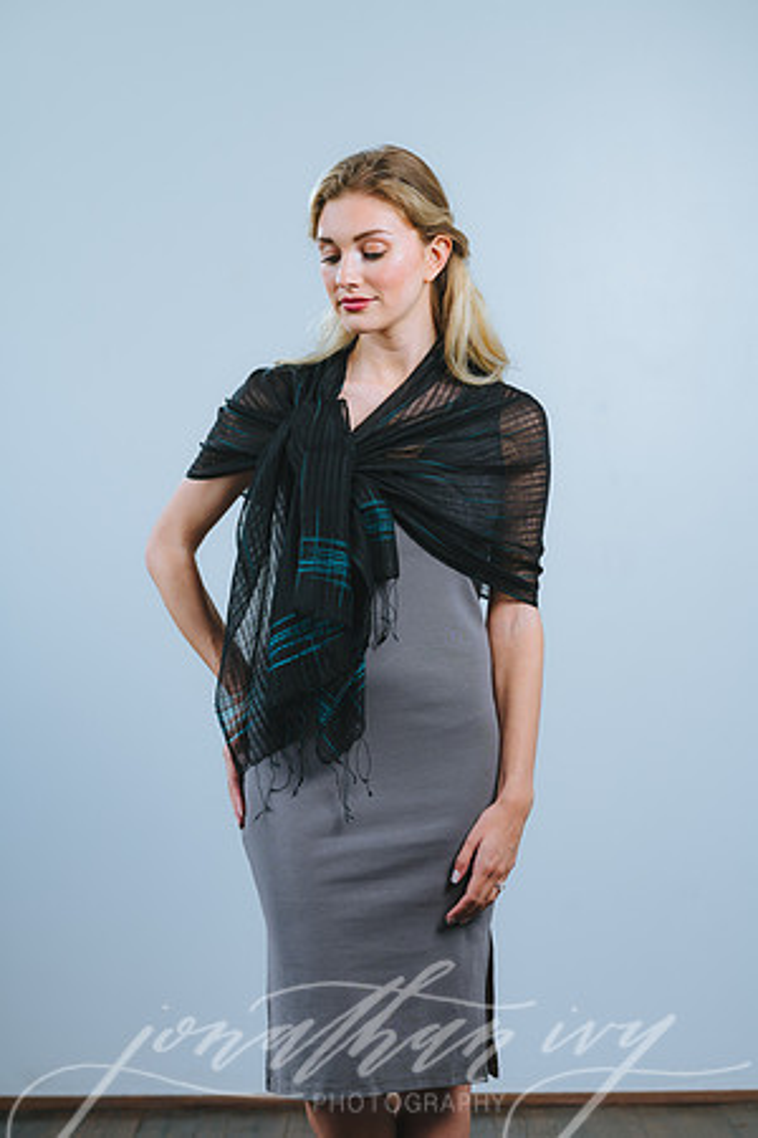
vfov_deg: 23.9
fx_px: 2684
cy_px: 569
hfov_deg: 16.1
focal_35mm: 85
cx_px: 379
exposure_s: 1/200
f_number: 4
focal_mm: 85
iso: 100
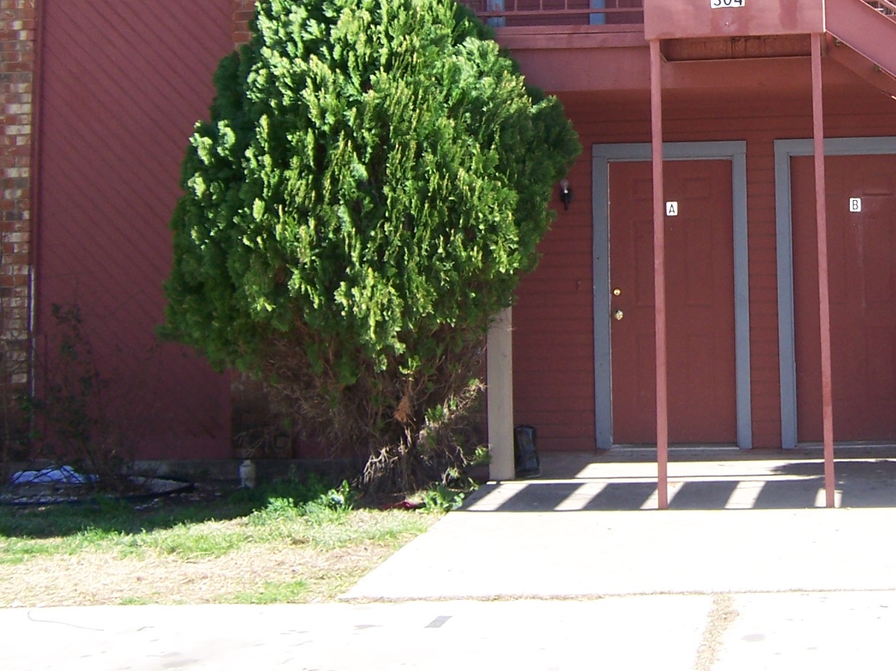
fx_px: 1475
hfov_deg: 32.7
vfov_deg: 25.1
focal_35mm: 57
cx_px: 740
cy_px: 103
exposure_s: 1/250
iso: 80
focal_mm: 5.5
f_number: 3.4
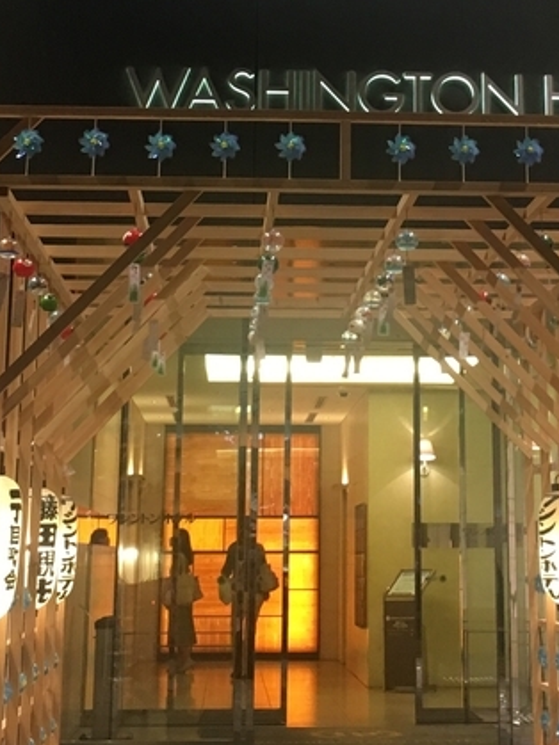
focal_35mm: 83
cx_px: 379
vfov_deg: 22.9
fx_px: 1788
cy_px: 62
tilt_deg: +15.4
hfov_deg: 17.7
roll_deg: -0.4
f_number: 2.2
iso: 100
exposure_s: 1/30
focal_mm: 4.15
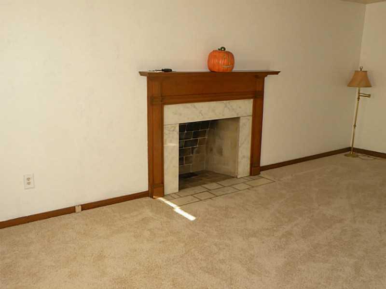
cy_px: 144
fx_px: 368
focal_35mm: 33
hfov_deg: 55.4
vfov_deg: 42.9
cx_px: 193
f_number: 3.2
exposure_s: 1/54.1
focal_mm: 5.8
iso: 64
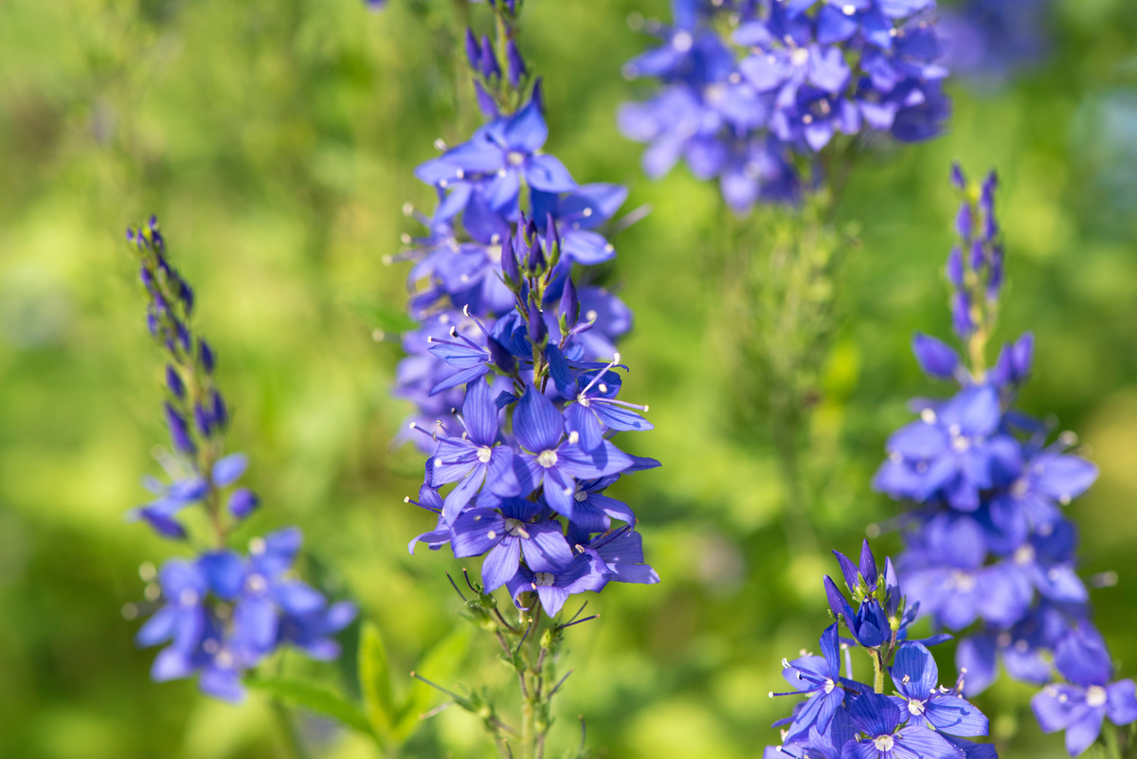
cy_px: 380
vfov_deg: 13.1
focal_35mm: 105
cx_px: 568
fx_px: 3317
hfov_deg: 19.4
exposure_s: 1/400
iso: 320
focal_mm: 105
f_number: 9
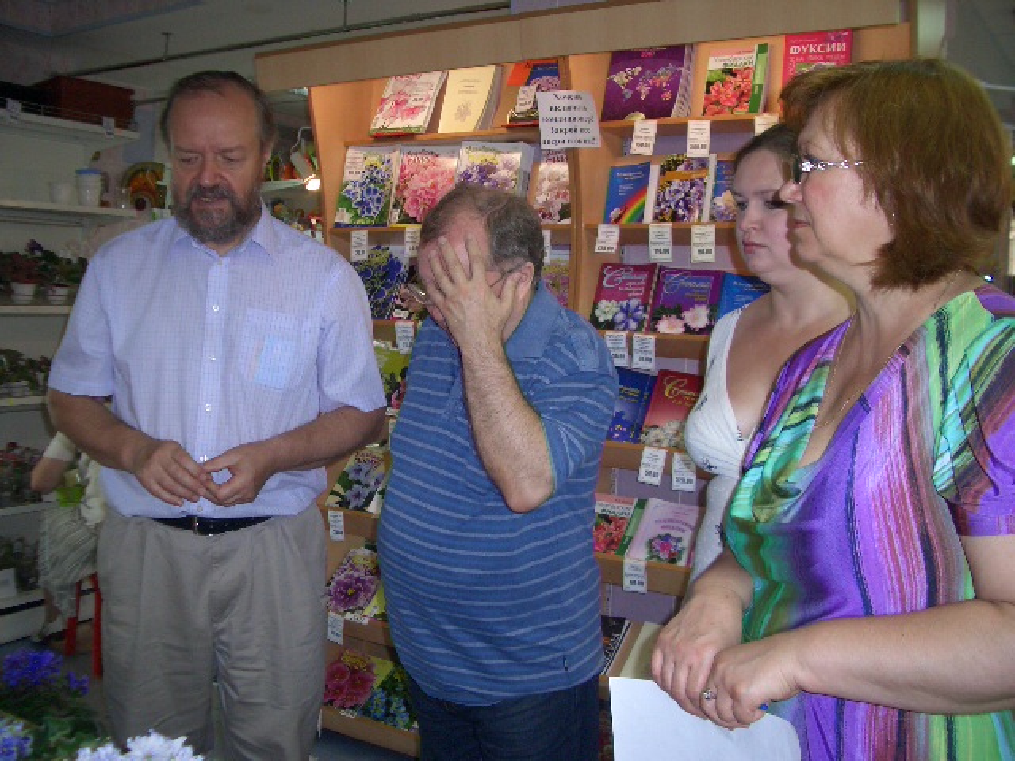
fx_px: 1026
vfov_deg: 40.7
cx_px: 508
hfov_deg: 52.6
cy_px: 380
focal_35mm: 35
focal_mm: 5.8
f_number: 2.6
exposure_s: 1/60
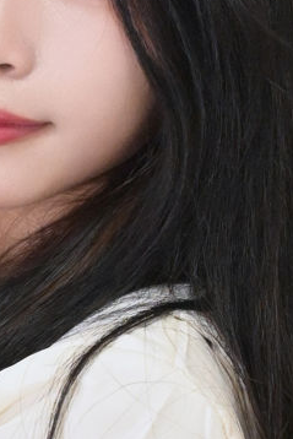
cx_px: -422
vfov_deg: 7.6
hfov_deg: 5.1
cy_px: 695
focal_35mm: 264
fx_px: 3220
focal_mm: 35
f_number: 4
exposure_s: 1/100
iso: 3600
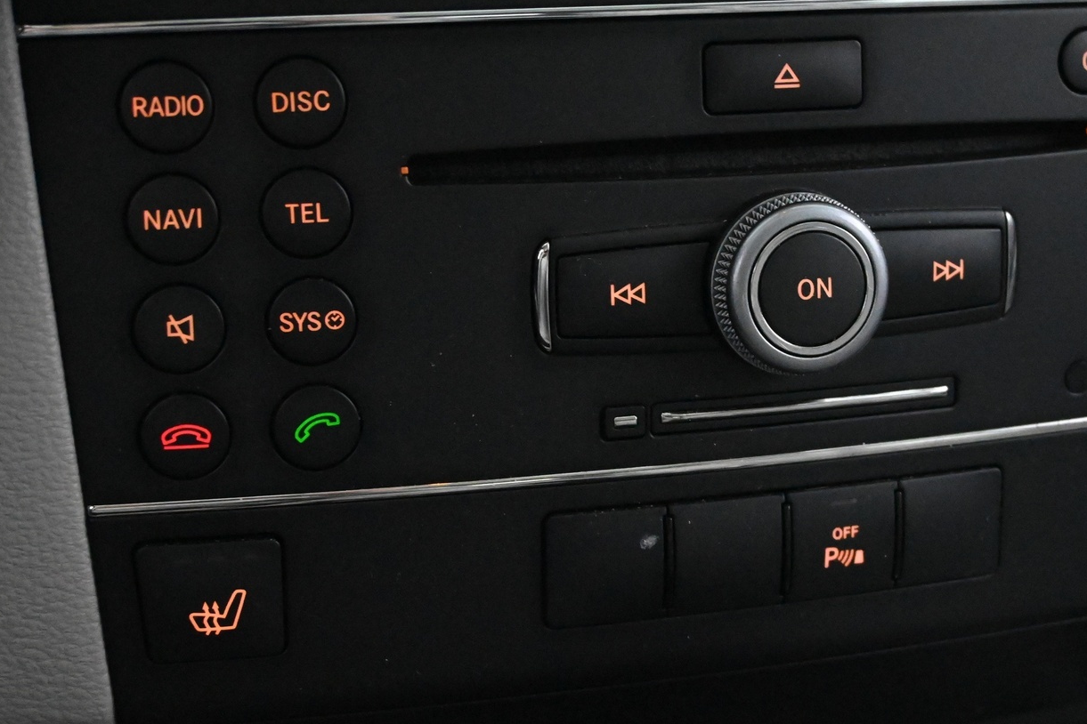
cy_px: 350
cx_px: 709
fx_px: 2103
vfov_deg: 19.5
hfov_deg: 28.8
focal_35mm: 70
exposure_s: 1/60
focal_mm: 35
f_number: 5.3
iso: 11400
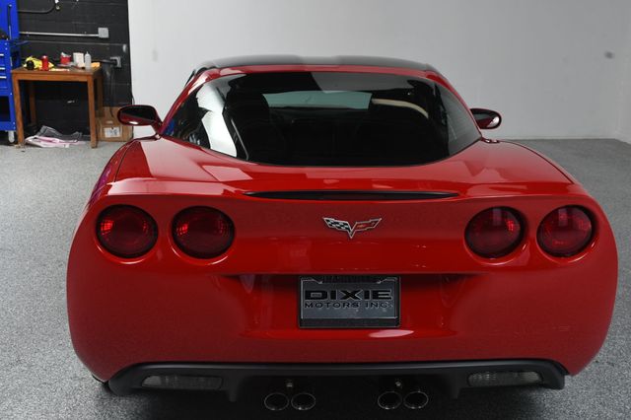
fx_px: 841
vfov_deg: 28.0
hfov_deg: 41.1
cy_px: 210
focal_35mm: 48
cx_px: 316
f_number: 11
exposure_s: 1/160
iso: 100
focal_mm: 32
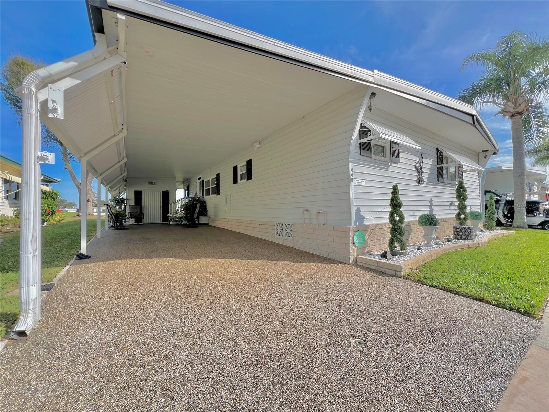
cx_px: 274
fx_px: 206
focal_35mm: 13
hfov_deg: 106.2
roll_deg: +0.6
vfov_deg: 89.9
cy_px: 206
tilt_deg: +1.3
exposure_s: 1/547
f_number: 1.8
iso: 32
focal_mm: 1.57
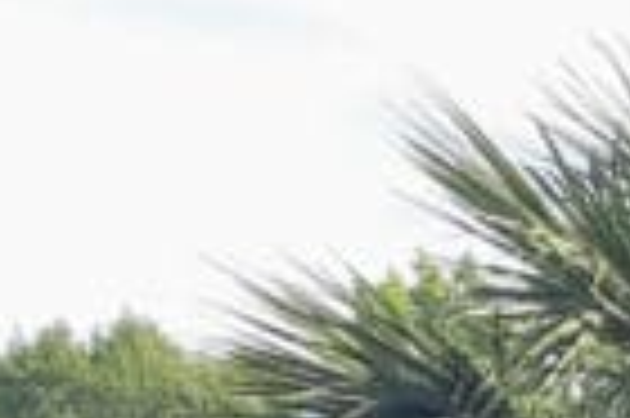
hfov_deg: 10.5
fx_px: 2622
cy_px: 1155
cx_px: 1764
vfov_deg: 8.1
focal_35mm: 150
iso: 40
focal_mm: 5.23
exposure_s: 1/293
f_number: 1.8
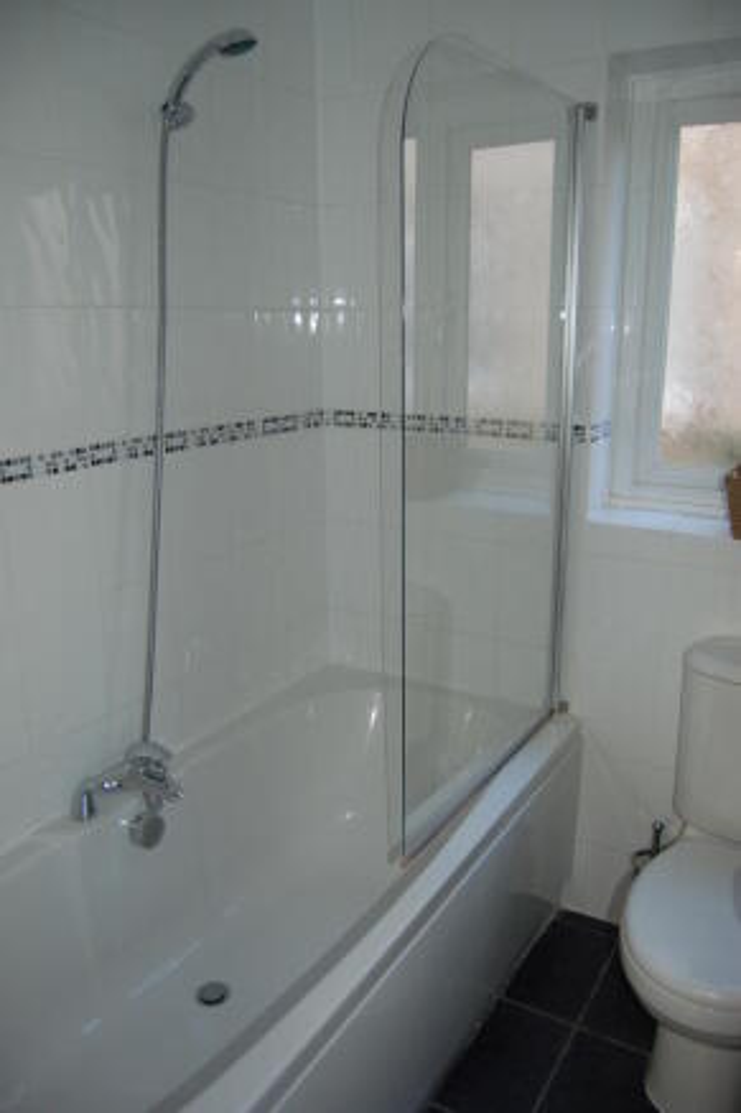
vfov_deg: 67.4
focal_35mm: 27
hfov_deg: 47.9
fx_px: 834
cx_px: 370
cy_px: 556
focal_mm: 18
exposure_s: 1/60
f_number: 3.5
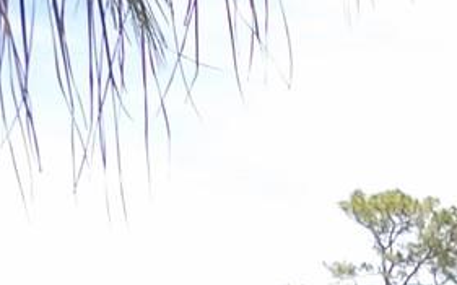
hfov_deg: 11.3
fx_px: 1804
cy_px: 651
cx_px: 1186
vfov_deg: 8.4
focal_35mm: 145
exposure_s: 1/740
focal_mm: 4.3
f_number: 3.2
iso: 100
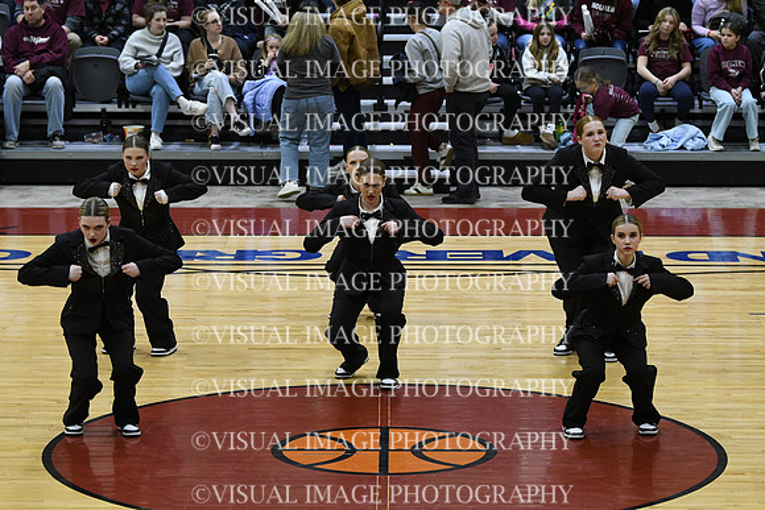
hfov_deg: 13.4
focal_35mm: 153
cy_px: 255
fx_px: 3252
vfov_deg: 9.0
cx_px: 382
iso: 2500
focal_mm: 102
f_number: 4
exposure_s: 1/250
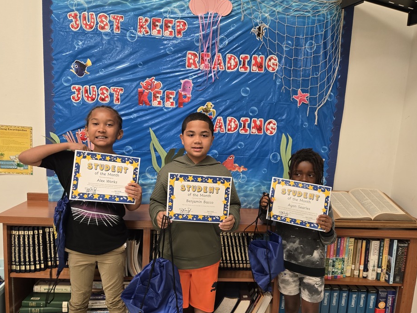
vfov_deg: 53.0
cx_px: 208
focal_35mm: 26
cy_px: 167
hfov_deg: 67.3
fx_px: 313
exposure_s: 1/61
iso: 125
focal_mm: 5.4
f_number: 1.8
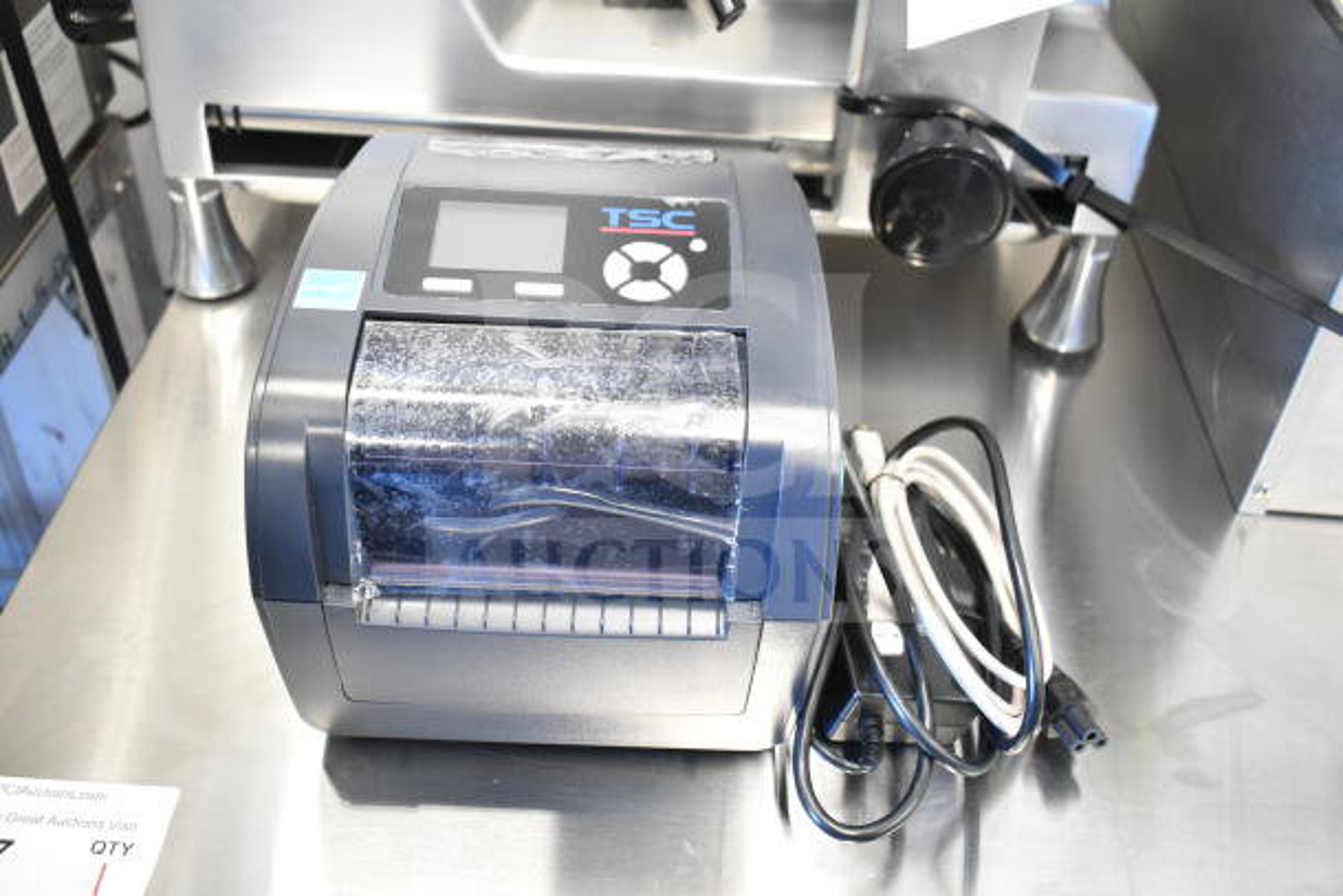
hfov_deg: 53.1
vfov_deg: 36.9
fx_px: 1343
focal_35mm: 36
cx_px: 672
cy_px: 448
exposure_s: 1/40
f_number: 4
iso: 1800
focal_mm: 24
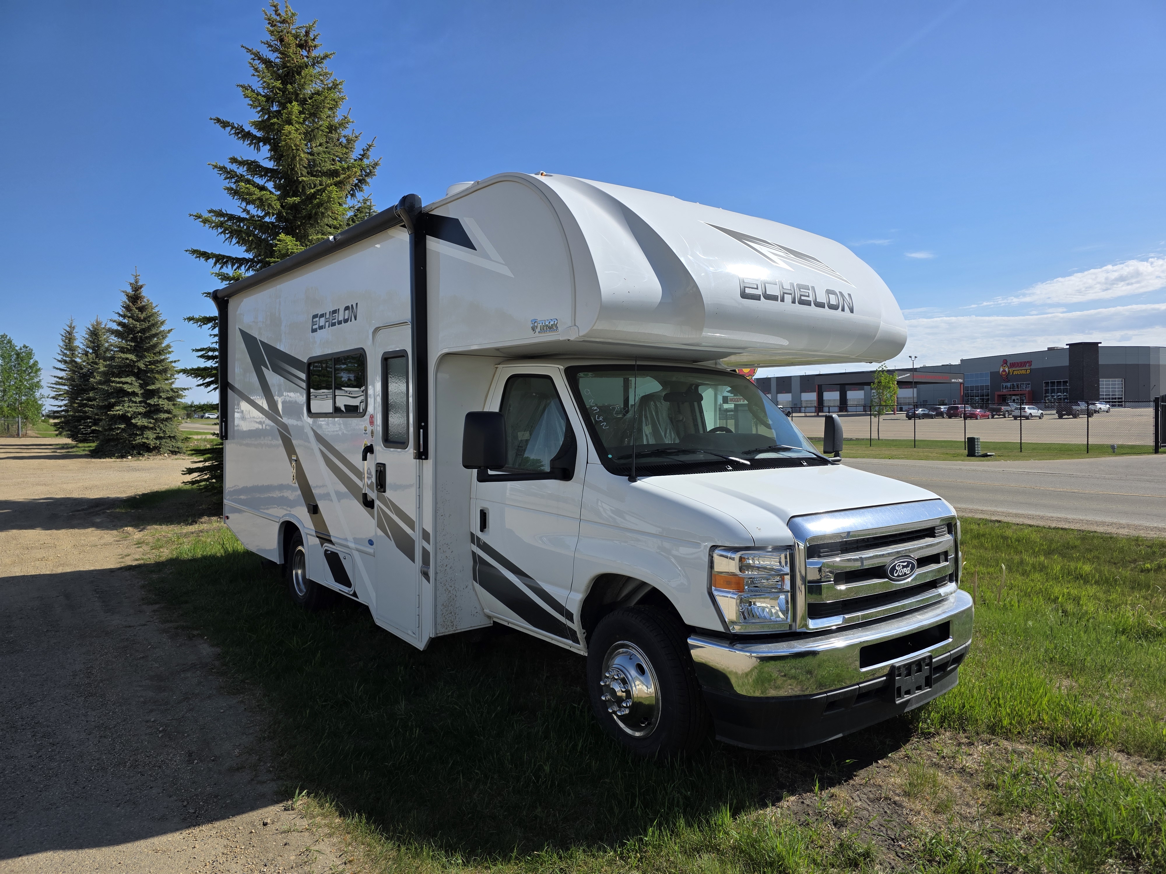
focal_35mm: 23
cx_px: 583
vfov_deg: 58.9
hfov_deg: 73.9
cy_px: 437
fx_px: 775
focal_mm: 6.3
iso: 80
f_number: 1.7
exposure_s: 1/5778
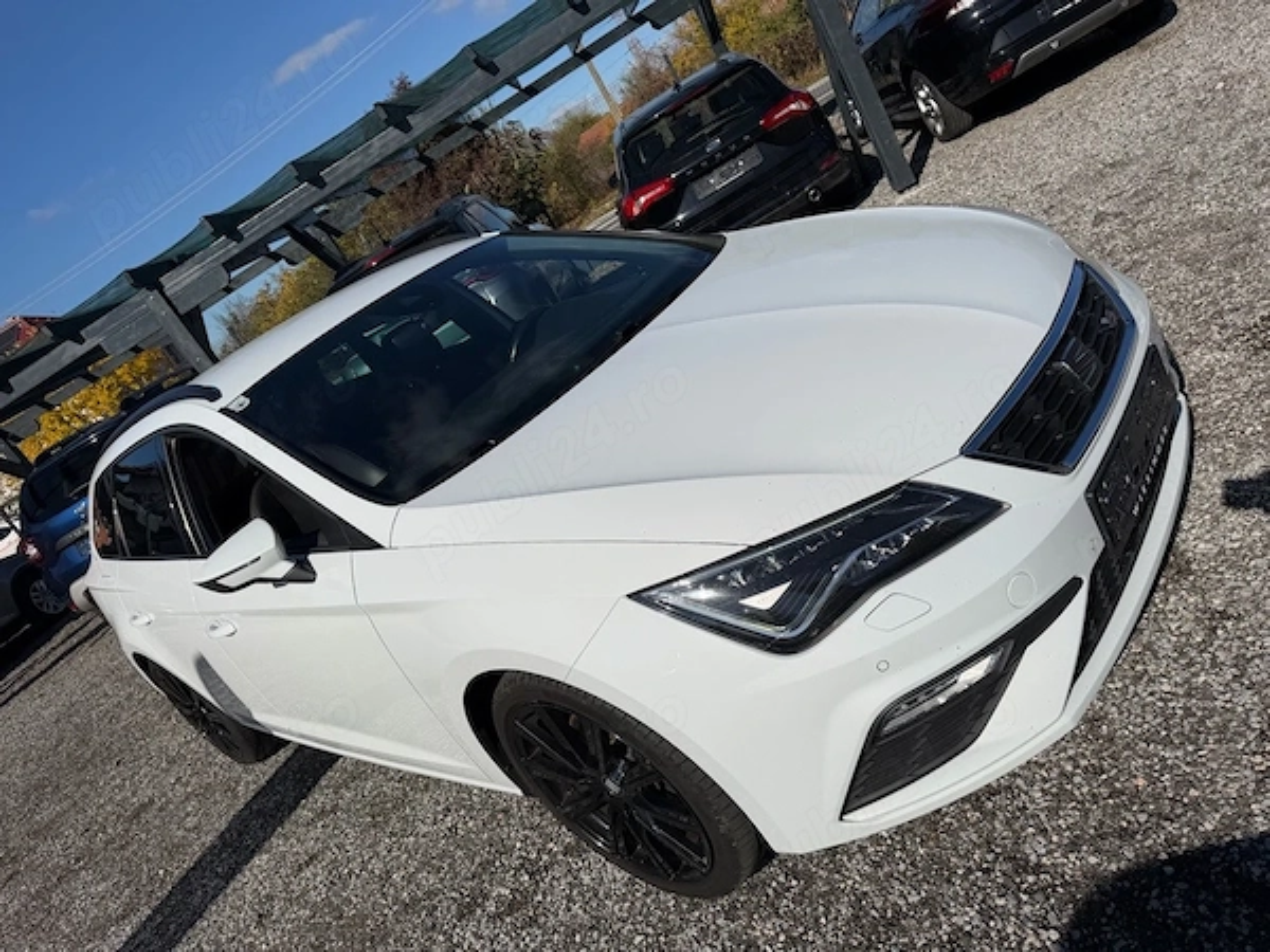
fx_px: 881
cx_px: 635
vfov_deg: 56.8
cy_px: 476
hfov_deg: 71.6
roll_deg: +31.1
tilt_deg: -17.7
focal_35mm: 24
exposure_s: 1/14286
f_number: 1.78
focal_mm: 6.76
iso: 80
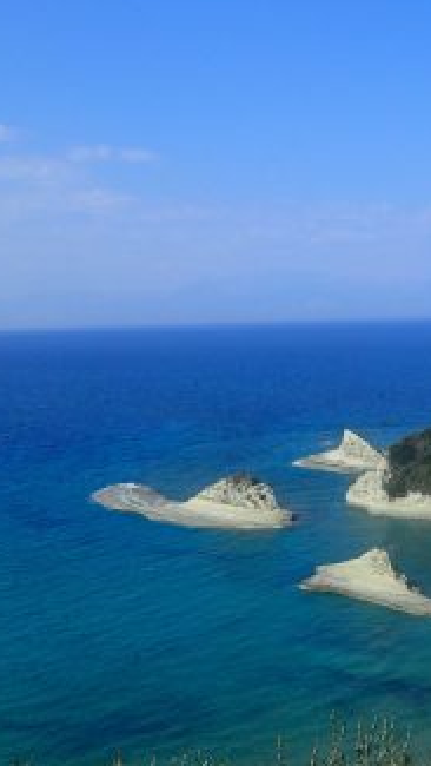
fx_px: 1137
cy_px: 382
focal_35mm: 56
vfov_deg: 37.2
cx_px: 452
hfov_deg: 20.6
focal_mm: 6.86
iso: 100
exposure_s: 1/160
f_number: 10
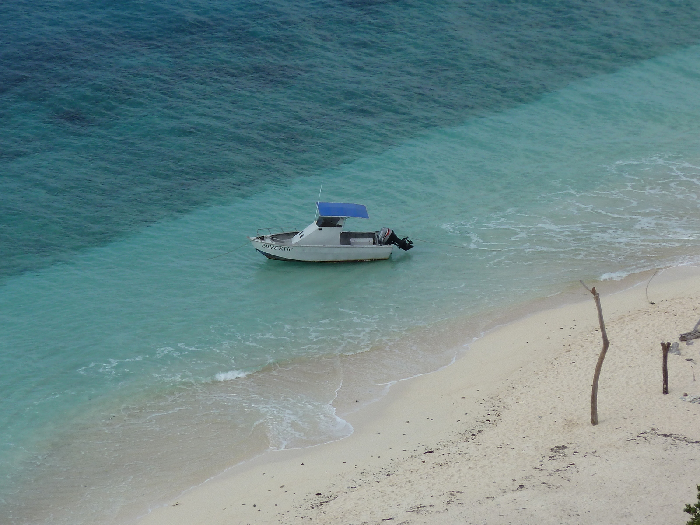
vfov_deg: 3.7
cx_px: 350
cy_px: 262
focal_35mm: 399
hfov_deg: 5.0
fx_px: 8069
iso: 80
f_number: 5.6
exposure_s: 1/500
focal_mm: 49.2
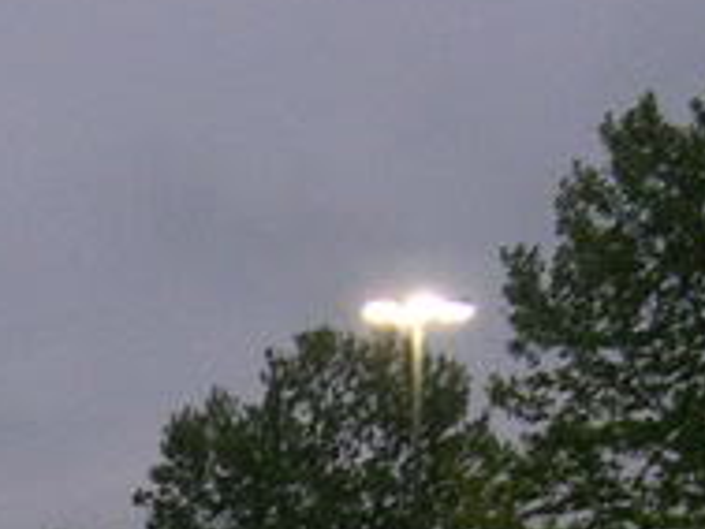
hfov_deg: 11.7
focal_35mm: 161
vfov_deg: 8.8
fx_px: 3281
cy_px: 1032
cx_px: -380
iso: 400
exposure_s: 1/60
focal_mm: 8
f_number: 2.8
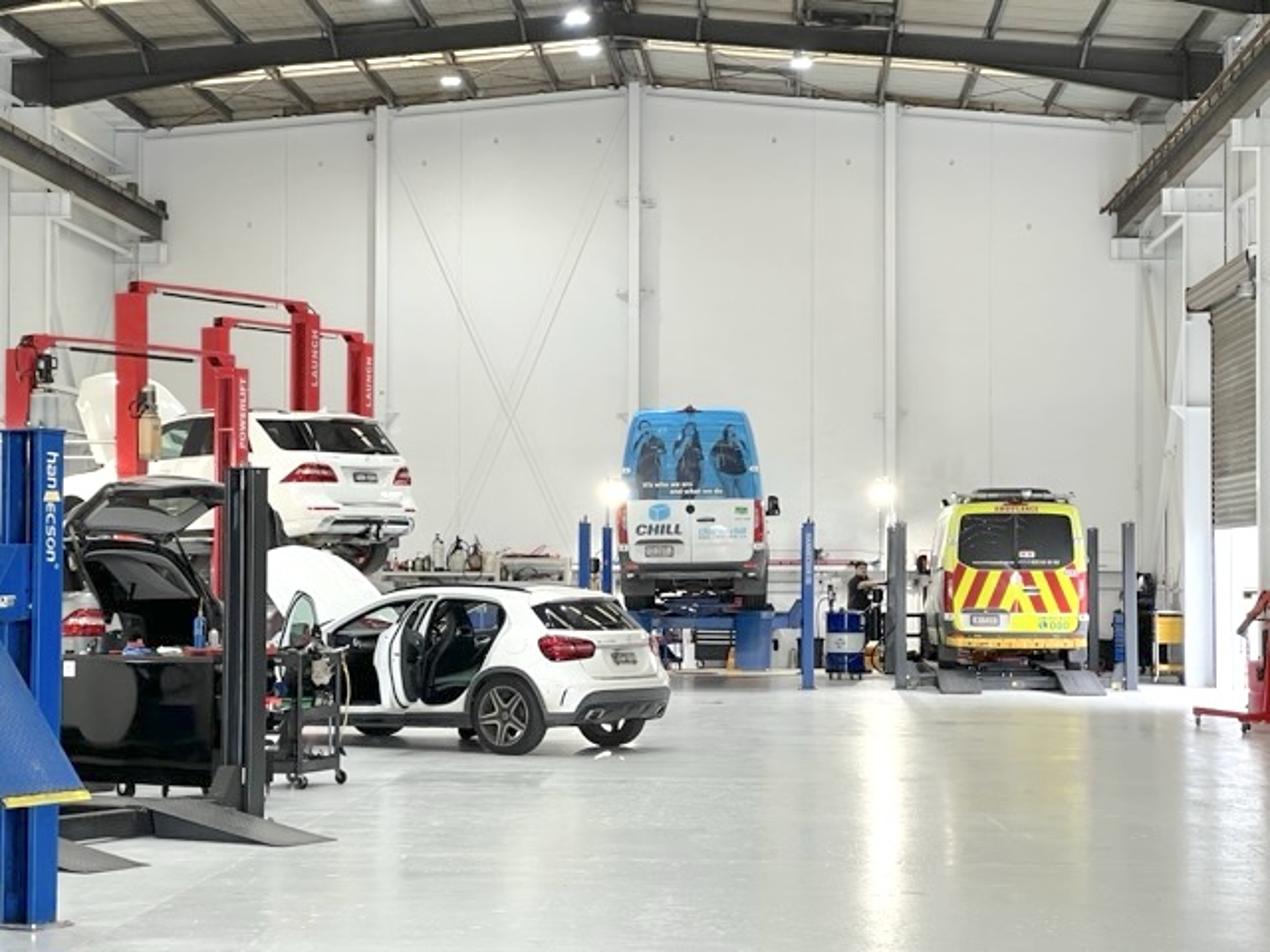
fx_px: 2825
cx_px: 635
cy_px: 476
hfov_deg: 25.3
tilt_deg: +1.7
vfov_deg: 19.1
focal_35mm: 77
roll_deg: -0.5
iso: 200
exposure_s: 1/100
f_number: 2.8
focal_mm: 9
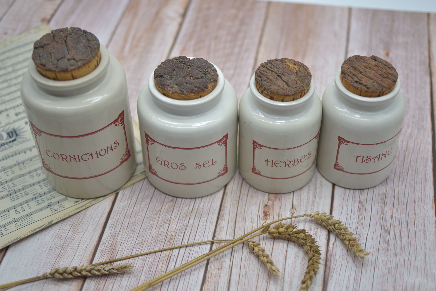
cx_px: 218
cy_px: 146
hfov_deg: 37.9
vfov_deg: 25.8
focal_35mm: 52
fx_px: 636
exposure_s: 1/500
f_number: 1.8
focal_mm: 35
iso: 100
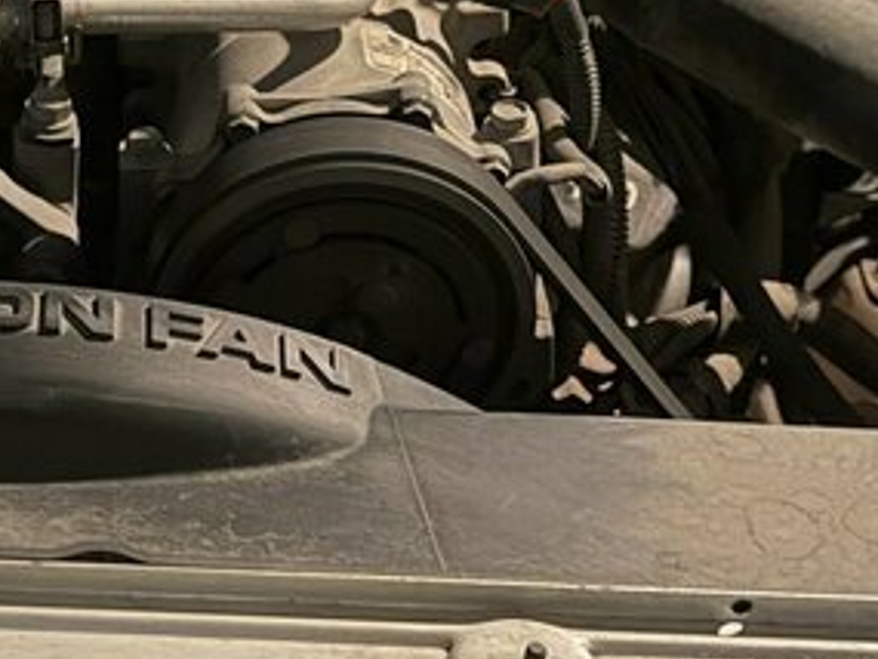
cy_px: 416
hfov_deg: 19.1
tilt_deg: -42.2
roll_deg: -3.3
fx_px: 2563
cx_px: 68
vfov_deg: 14.6
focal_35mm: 101
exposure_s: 1/9
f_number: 1.78
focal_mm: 6.76
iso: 1250
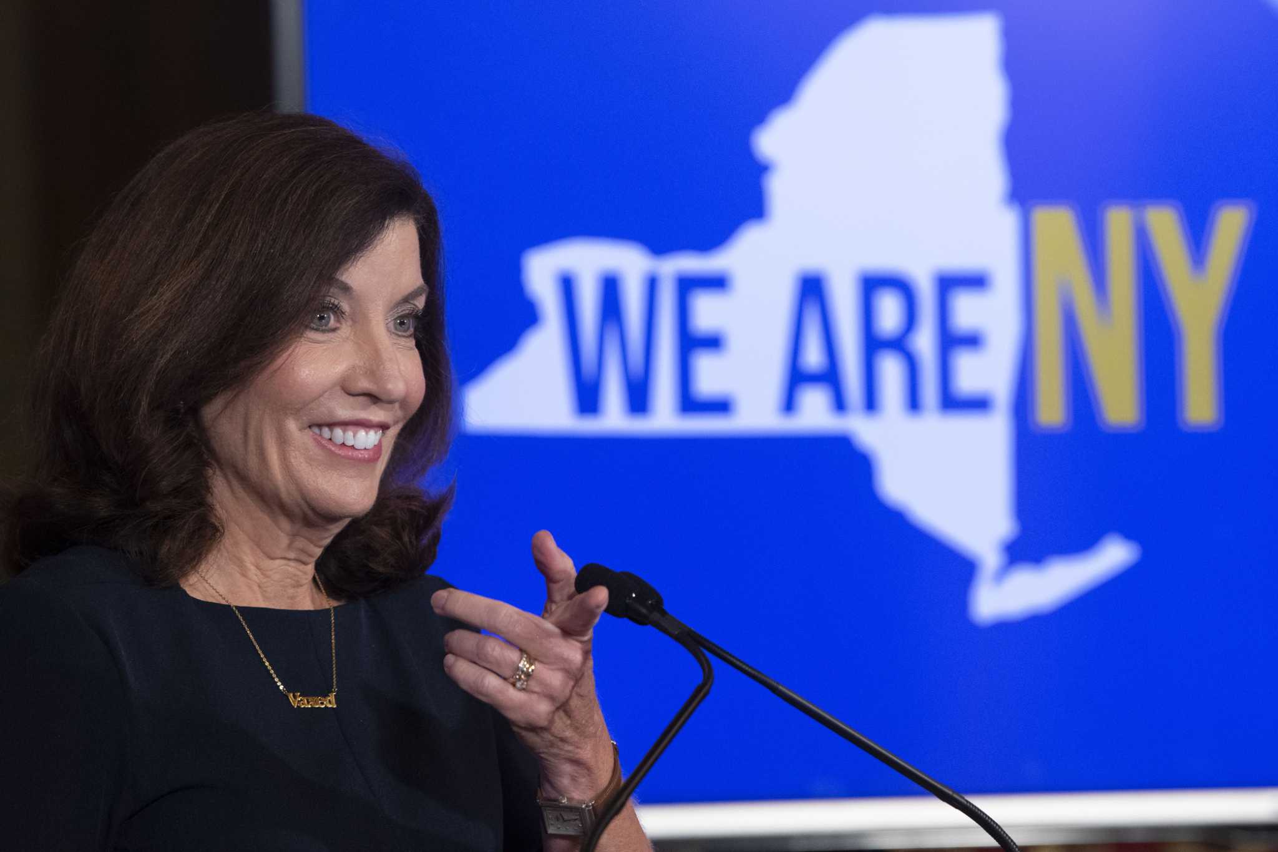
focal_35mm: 285
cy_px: 426
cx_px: 639
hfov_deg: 7.2
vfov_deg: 4.8
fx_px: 10116
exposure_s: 1/160
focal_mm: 190
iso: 2500
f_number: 4
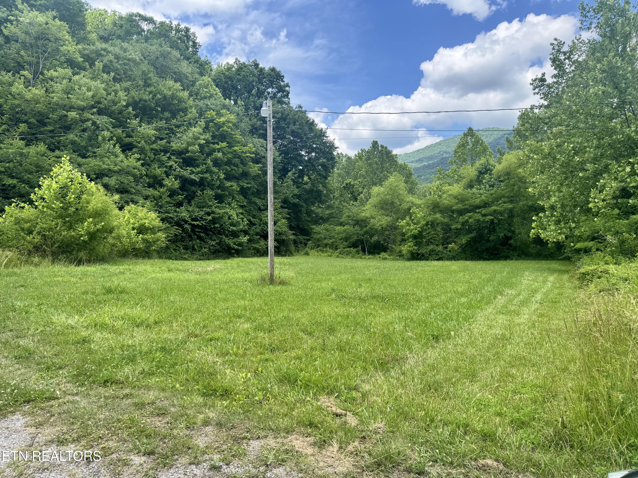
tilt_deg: -0.6
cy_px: 239
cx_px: 319
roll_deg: +1.0
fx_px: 442
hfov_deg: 71.6
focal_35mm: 24
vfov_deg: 56.8
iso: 80
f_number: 1.78
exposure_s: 1/1524
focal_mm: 6.76
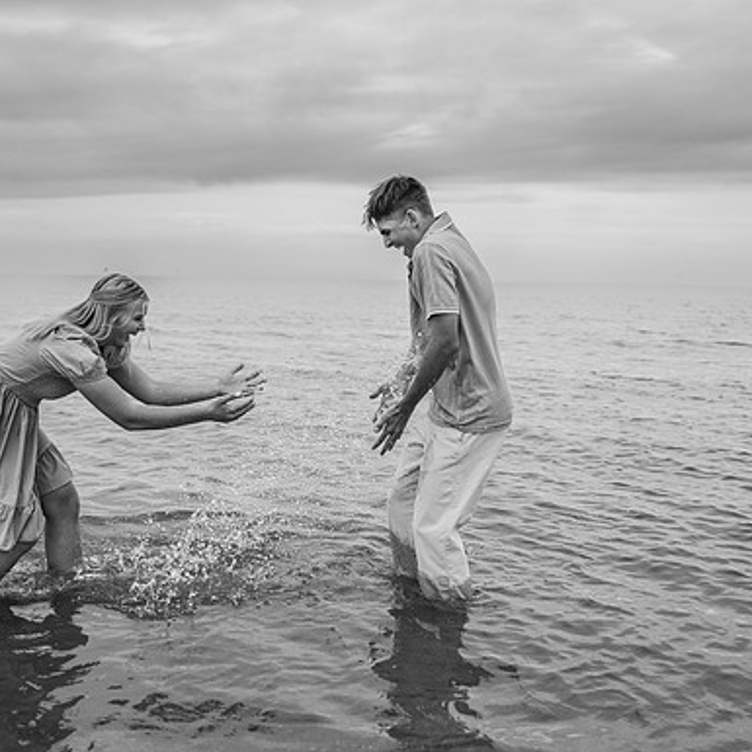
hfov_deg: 37.5
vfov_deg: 37.5
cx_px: 325
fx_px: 1106
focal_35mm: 45
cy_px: 331
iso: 320
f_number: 2.8
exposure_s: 1/1000
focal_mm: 31
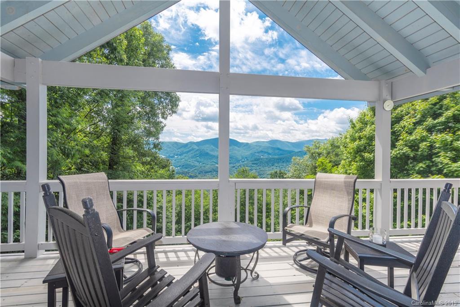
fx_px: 217
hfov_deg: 93.3
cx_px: 230
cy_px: 154
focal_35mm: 17
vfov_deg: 70.5
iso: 125
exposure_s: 1/200
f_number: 8
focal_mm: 17
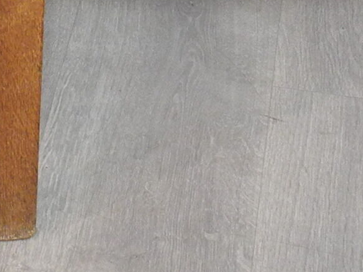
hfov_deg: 11.0
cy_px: -342
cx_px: -129
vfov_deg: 7.9
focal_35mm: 175
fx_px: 1835
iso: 256
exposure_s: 1/30
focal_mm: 6
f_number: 2.8
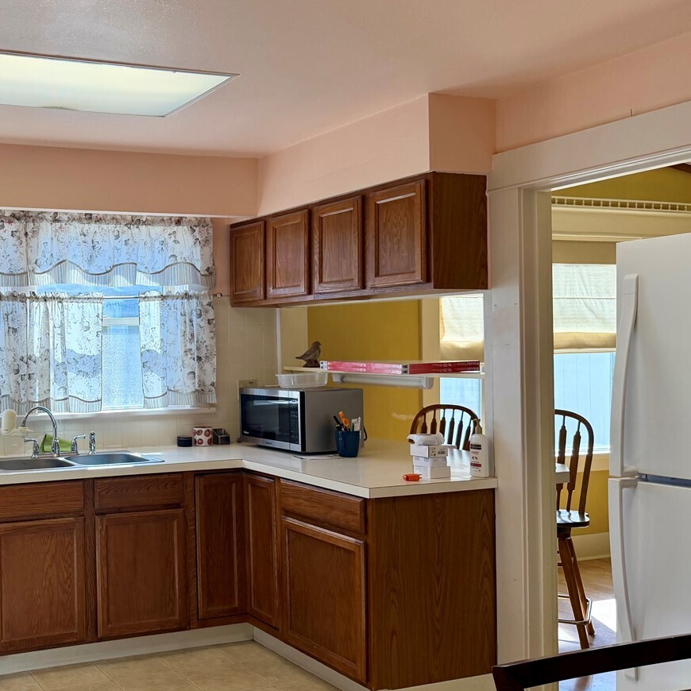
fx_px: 881
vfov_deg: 42.8
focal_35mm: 39
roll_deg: +1.3
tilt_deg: -0.4
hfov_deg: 39.7
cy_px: 351
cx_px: 69
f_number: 1.78
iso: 100
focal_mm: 6.76
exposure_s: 1/622
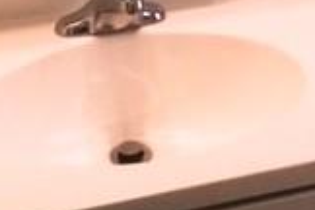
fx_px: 1111
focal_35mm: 127
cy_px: -229
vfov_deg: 9.9
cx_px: 268
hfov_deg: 16.0
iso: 100
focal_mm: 3.3
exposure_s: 1/30
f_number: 2.4
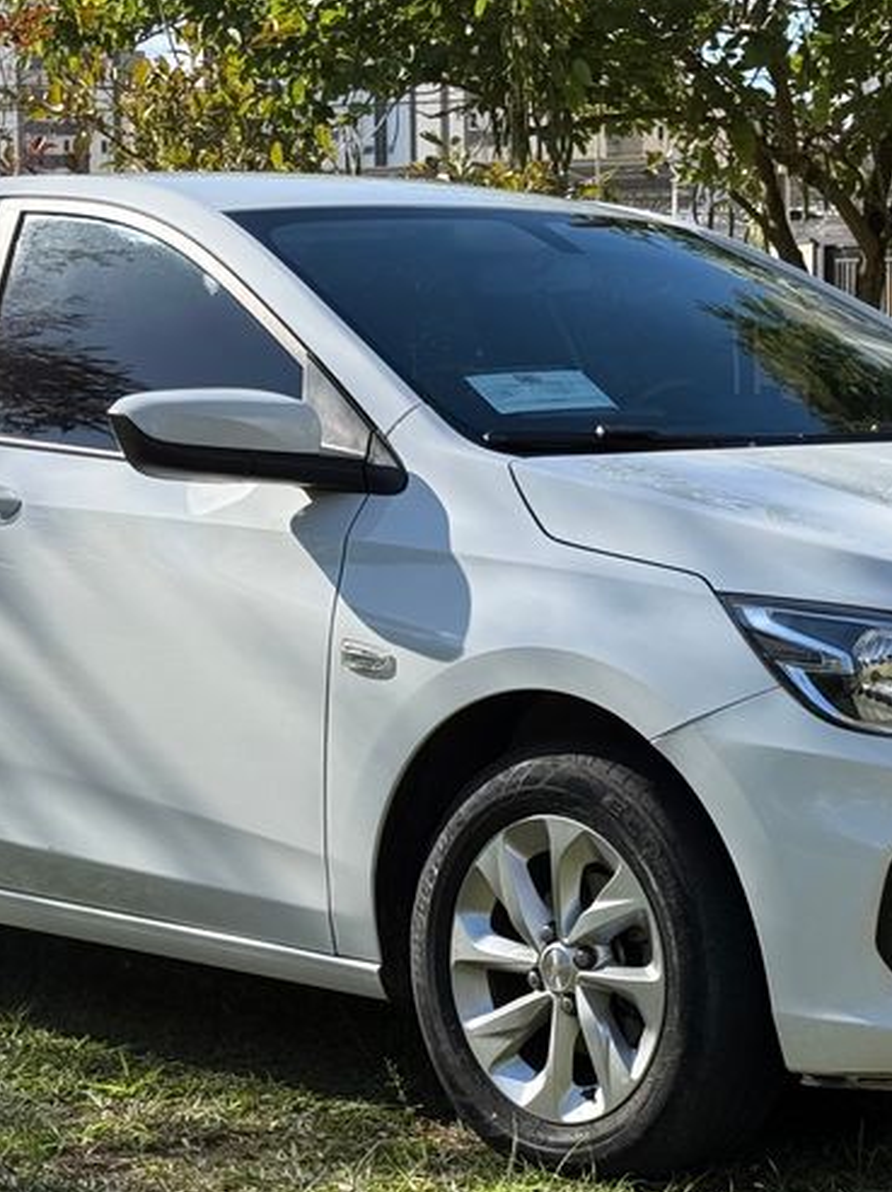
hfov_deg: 15.9
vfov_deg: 21.1
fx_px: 3199
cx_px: 521
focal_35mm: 93
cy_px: 607
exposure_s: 1/3534
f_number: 1.78
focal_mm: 6.76
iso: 64
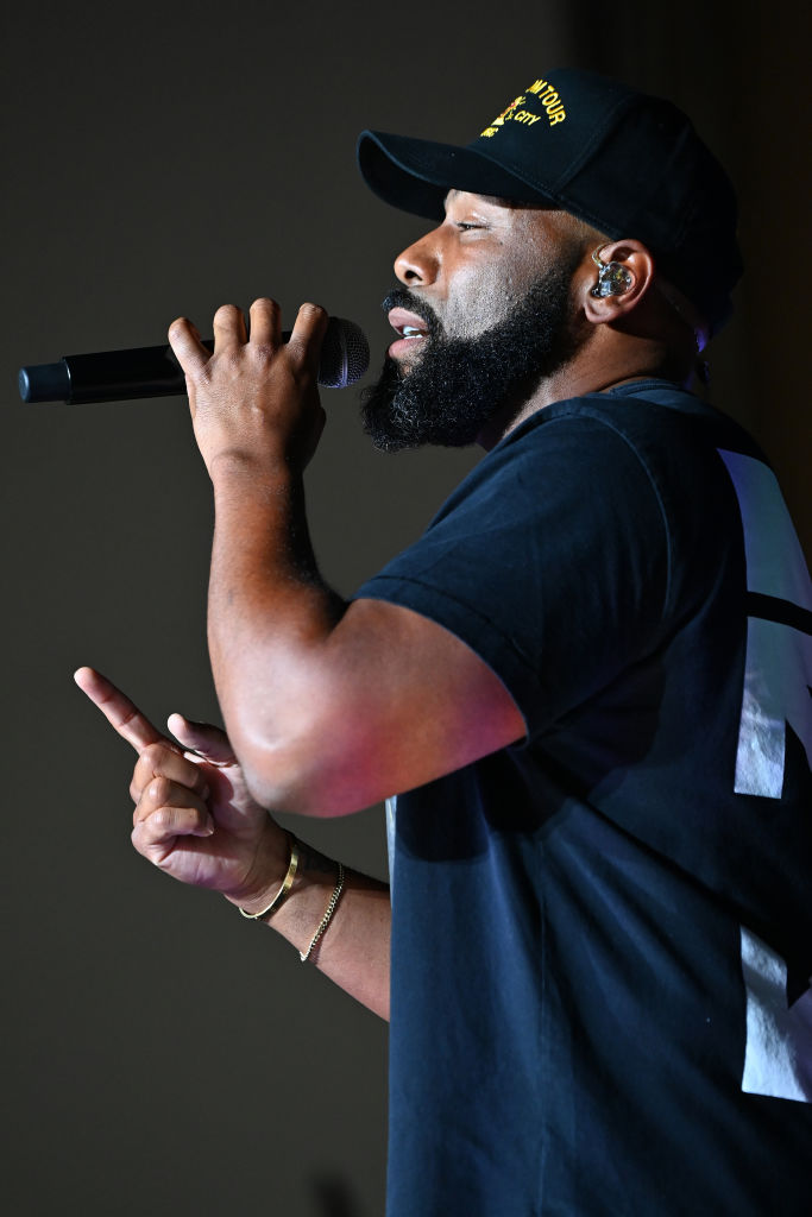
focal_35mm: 330
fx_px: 11160
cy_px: 608
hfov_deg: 4.2
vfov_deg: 6.2
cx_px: 406
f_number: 5.6
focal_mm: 330
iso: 3200
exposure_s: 1/1000
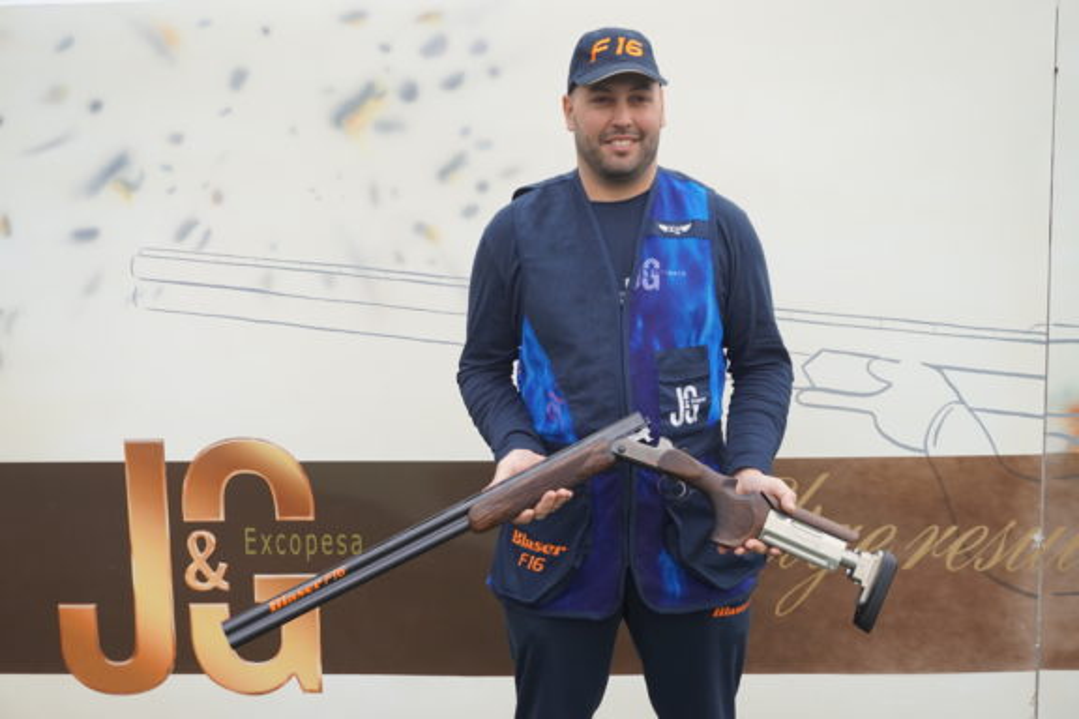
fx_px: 1169
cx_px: 540
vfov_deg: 34.2
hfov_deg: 49.6
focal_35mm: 39
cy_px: 360
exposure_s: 1/160
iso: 125
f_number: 4.5
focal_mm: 26
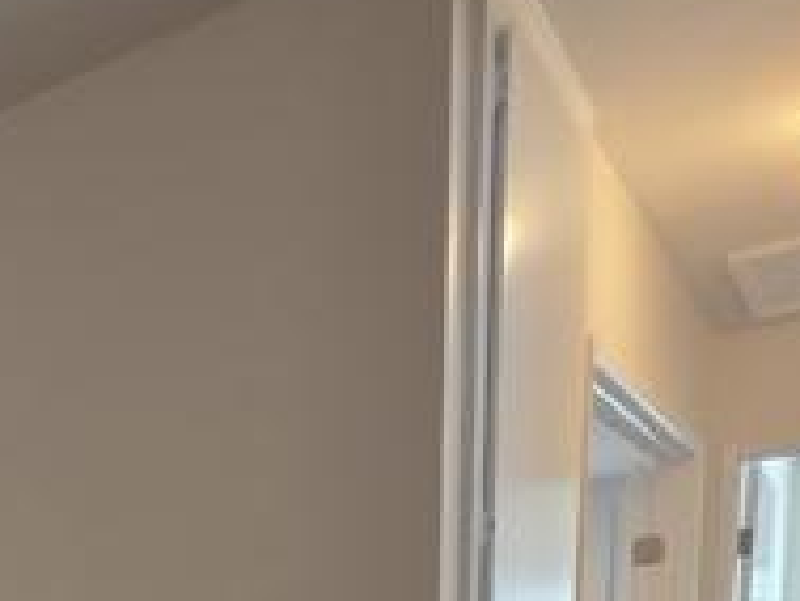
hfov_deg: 39.9
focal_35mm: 44
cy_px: 885
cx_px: 85
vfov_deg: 25.4
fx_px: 1018
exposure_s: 1/120
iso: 125
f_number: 1.9
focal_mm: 2.2
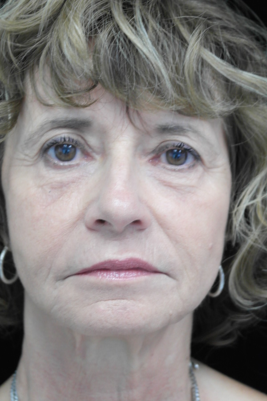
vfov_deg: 29.2
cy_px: 200
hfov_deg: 19.7
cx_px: 134
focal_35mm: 69
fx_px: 768
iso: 800
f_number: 5.6
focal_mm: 45
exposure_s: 1/40
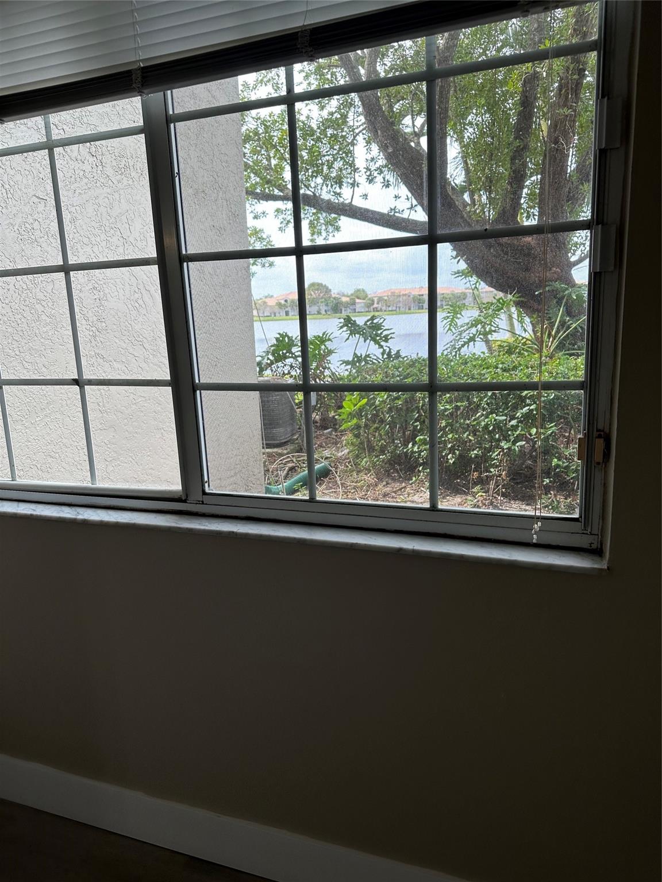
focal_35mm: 24
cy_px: 441
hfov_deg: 56.8
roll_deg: +1.0
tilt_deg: -10.7
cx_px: 331
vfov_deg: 71.6
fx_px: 612
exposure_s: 1/258
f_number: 1.78
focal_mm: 6.86
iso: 80
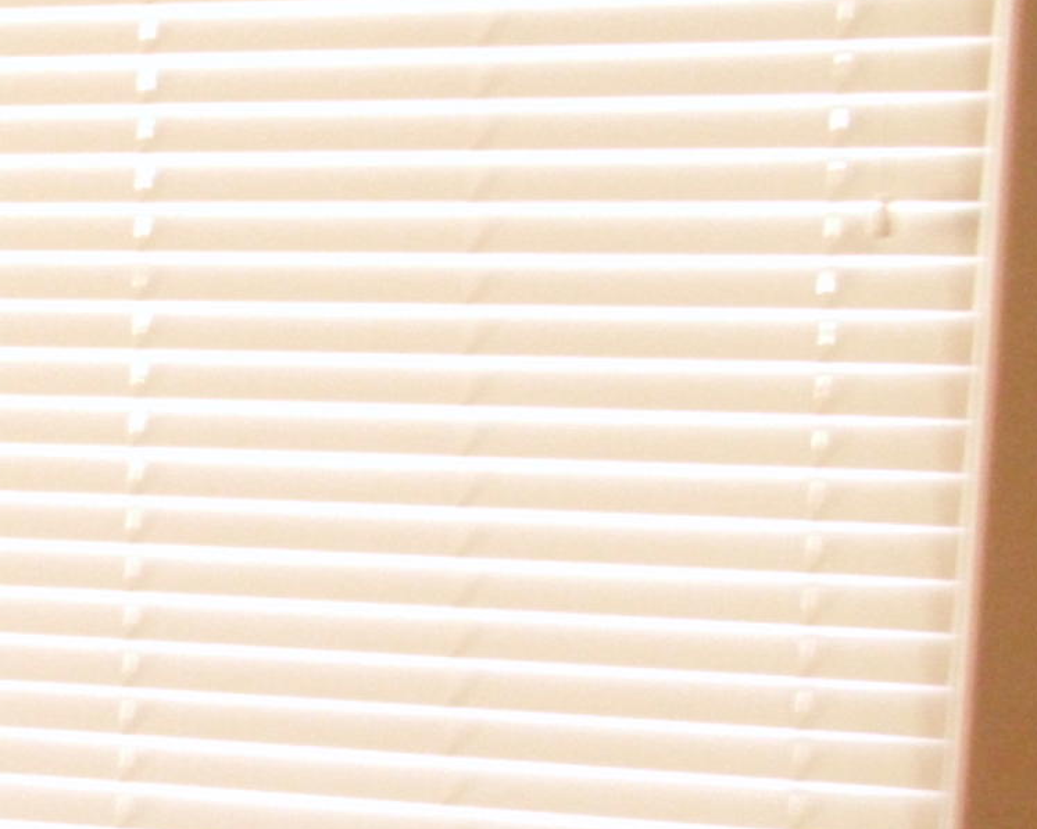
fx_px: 4571
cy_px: 1286
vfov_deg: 10.0
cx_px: -983
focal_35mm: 149
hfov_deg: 11.7
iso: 400
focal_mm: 6.3
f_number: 2.9
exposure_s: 1/13
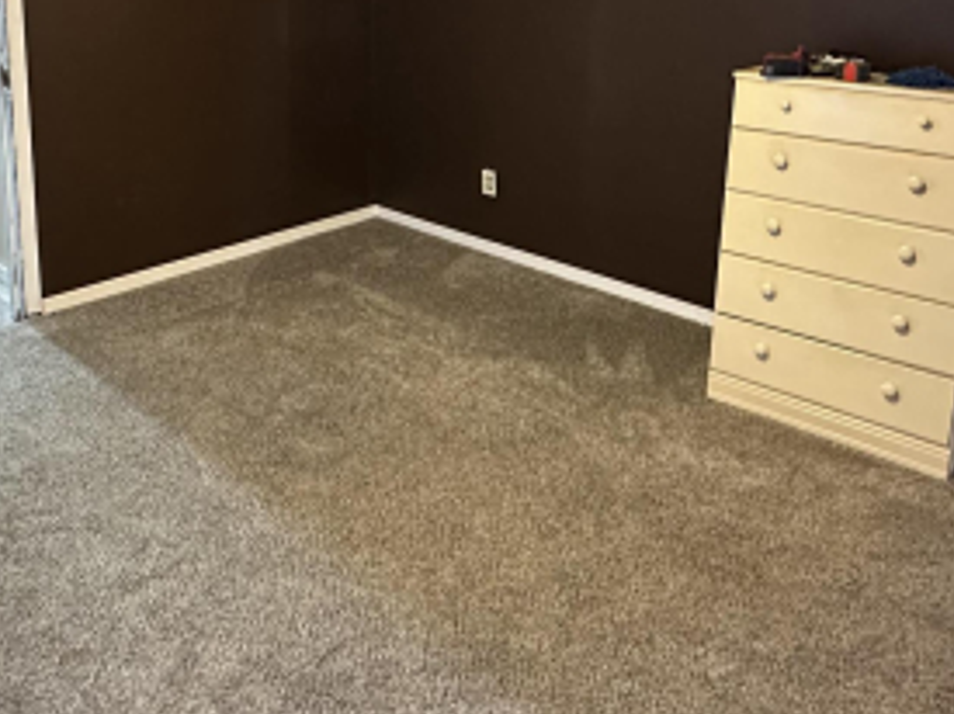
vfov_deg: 39.4
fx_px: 937
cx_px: 352
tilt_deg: -11.3
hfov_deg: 53.3
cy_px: 101
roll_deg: -0.4
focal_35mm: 34
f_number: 2.2
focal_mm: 2.22
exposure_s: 1/60
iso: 1000
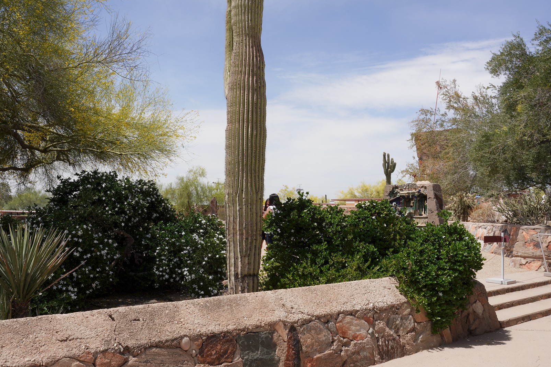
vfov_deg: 37.8
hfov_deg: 54.2
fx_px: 536
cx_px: 233
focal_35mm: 35
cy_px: 173
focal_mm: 28
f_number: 18
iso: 100
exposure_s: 1/100
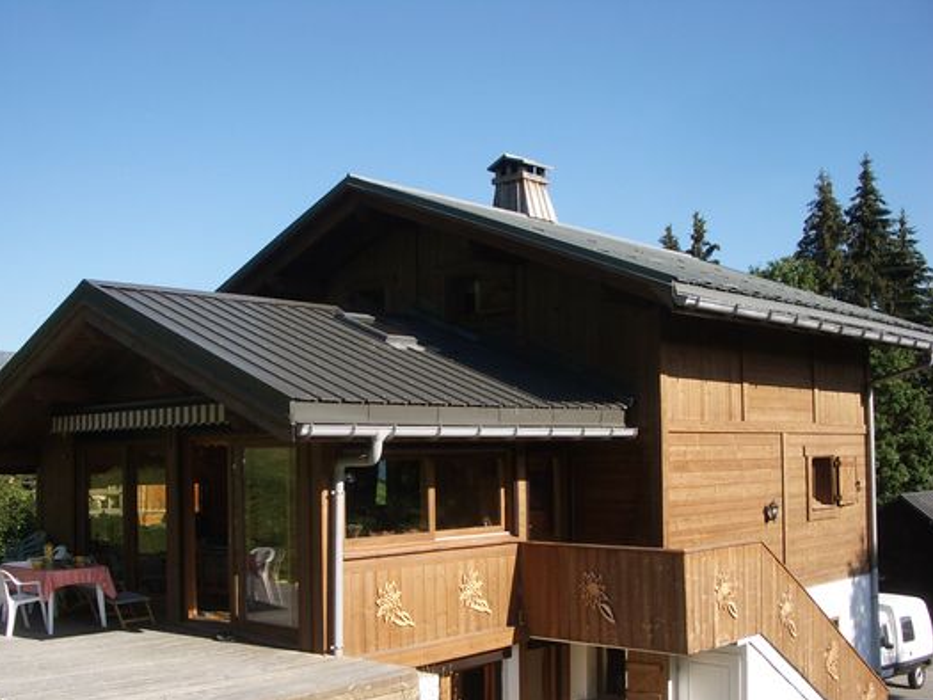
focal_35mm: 40
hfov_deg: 46.7
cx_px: 409
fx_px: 1078
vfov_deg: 35.9
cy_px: 394
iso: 80
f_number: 4.3
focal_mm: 5.8
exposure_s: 1/320
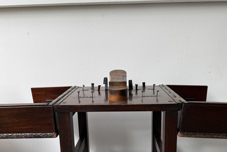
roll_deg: +0.5
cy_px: 109
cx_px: 113
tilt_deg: -14.7
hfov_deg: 55.8
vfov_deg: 38.2
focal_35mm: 34
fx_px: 214
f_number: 1.78
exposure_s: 1/121
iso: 125
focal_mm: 6.76
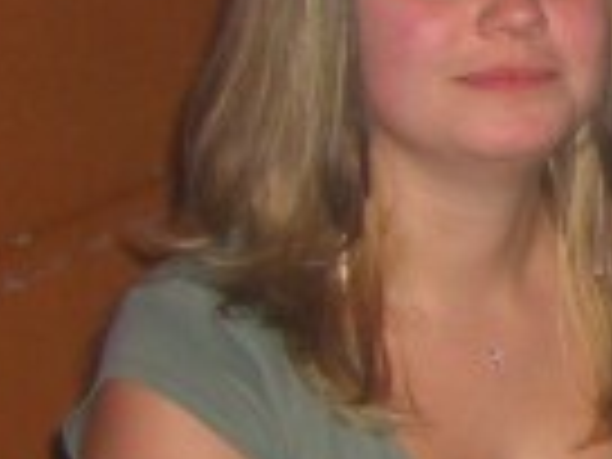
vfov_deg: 6.6
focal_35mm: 224
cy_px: 504
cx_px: 1728
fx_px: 3960
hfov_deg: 7.8
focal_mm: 7.9
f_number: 2.8
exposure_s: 1/60
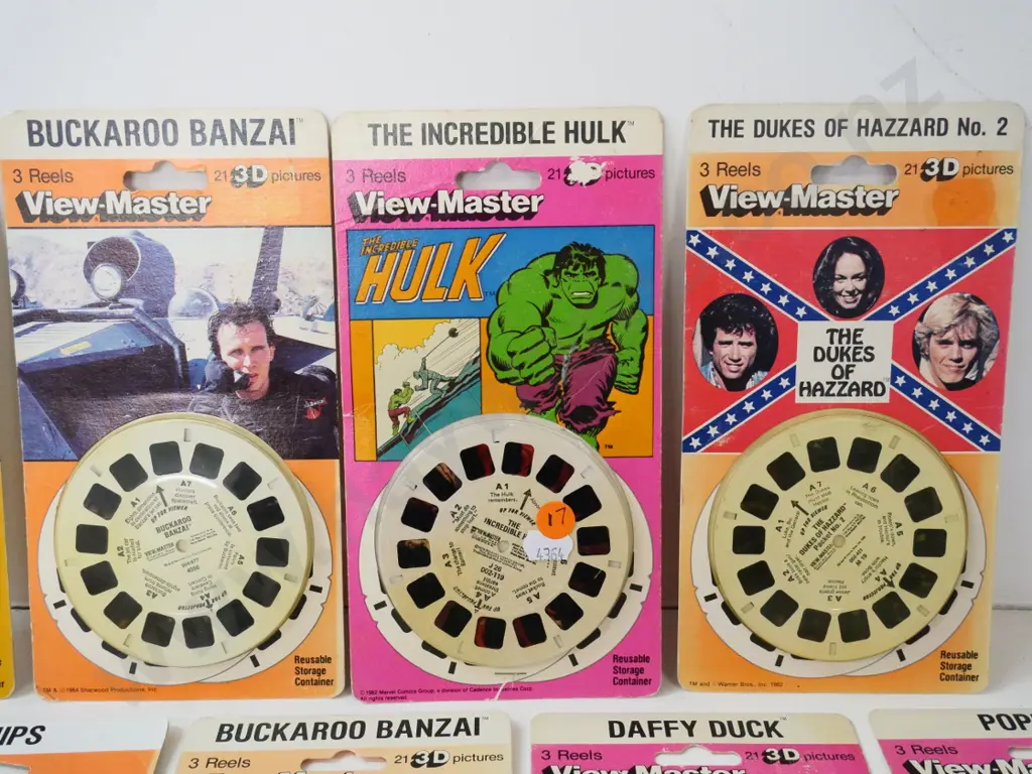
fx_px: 1073
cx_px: 516
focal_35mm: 36
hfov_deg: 51.4
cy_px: 387
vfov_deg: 39.7
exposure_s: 1/100
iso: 3200
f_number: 5.6
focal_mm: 18
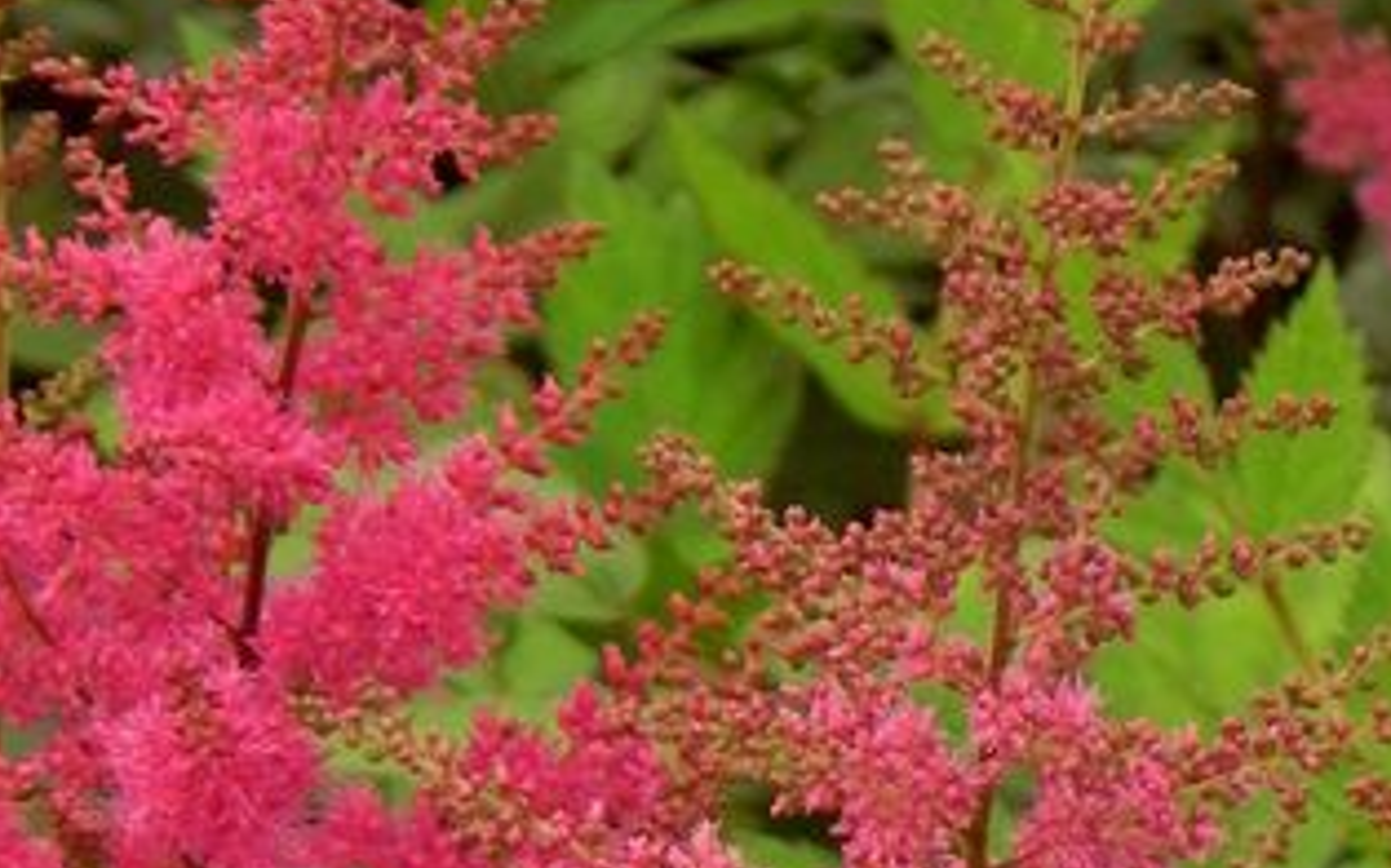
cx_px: 682
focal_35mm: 573
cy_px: 1355
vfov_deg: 2.3
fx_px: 21714
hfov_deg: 3.7
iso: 160
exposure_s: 1/125
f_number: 5
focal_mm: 37.7
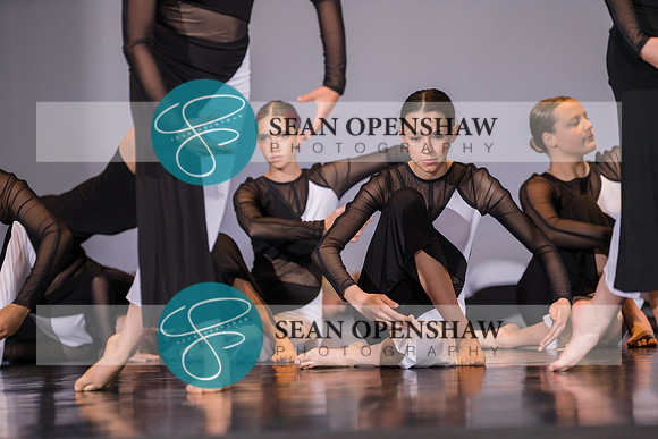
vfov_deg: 9.6
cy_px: 220
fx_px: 2614
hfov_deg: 14.3
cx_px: 329
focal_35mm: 143
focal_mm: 143
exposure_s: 1/500
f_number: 2.8
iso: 500
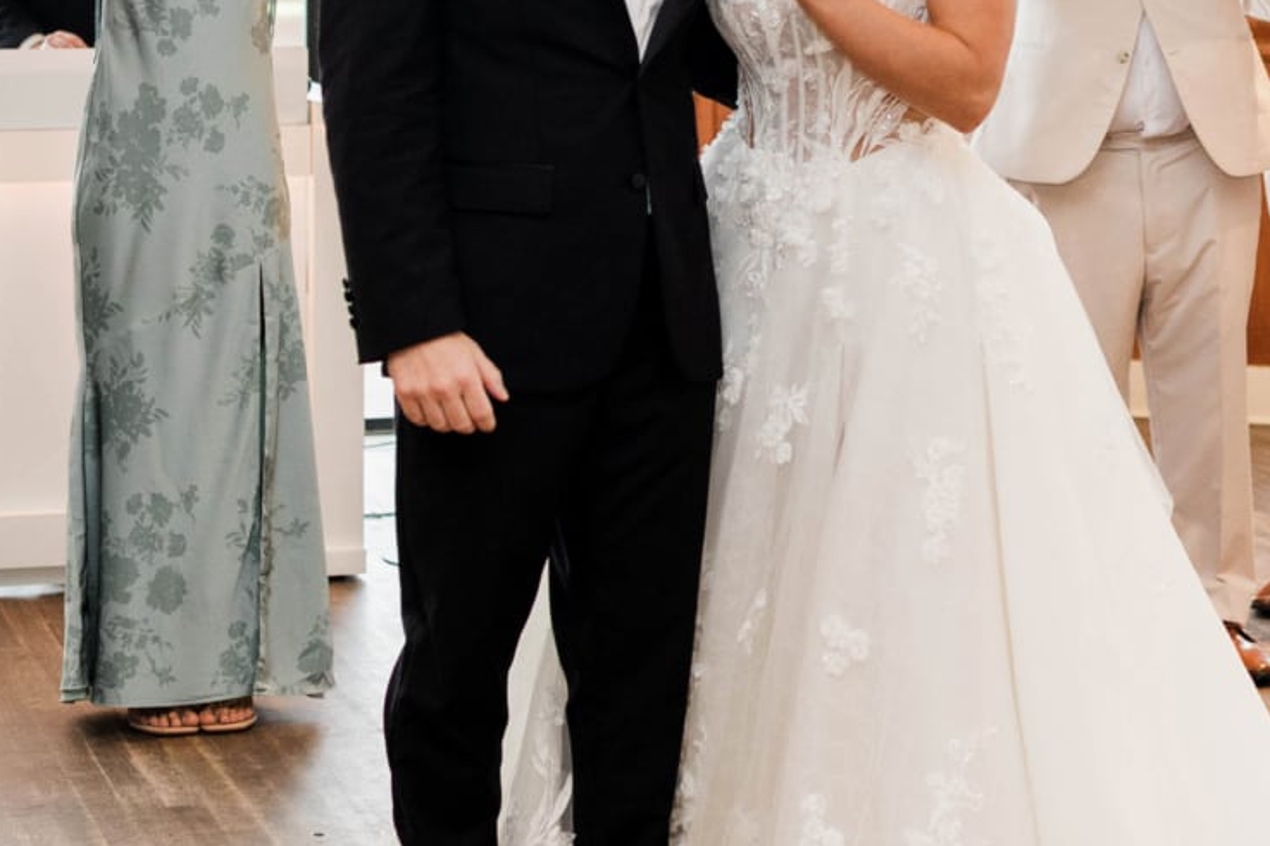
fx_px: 4021
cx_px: 748
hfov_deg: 17.9
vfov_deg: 11.7
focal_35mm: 114
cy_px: -198
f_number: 2
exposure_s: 1/200
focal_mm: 35
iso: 800
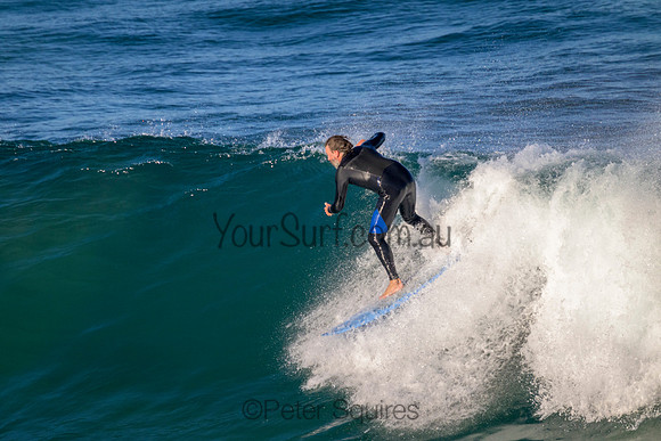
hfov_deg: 2.6
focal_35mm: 800
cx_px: 330
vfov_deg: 1.7
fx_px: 14692
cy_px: 220
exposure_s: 1/2000
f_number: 11
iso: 1800
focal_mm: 800
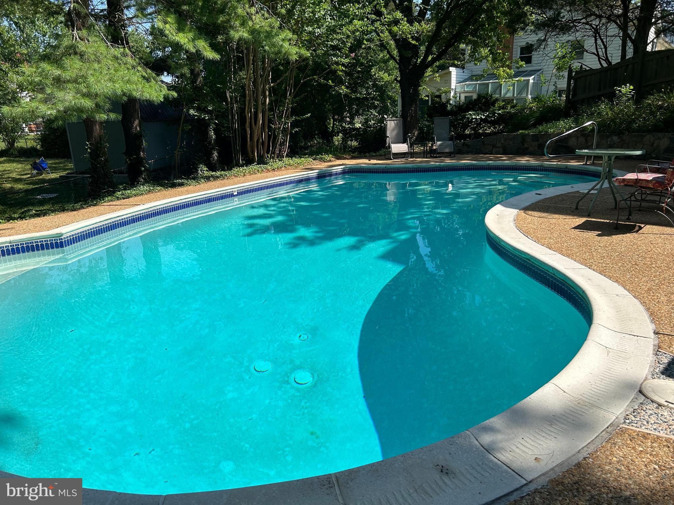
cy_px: 252
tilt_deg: -15.4
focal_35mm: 26
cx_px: 337
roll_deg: +3.0
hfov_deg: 67.3
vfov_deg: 53.1
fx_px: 506
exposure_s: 1/3704
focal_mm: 5.7
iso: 50
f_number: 1.5
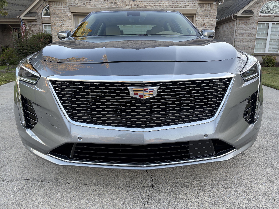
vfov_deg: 53.1
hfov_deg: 67.3
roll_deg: +0.6
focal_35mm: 26
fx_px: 210
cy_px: 104
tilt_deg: -13.3
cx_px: 140
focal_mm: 5.96
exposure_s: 1/121
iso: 50
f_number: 1.6
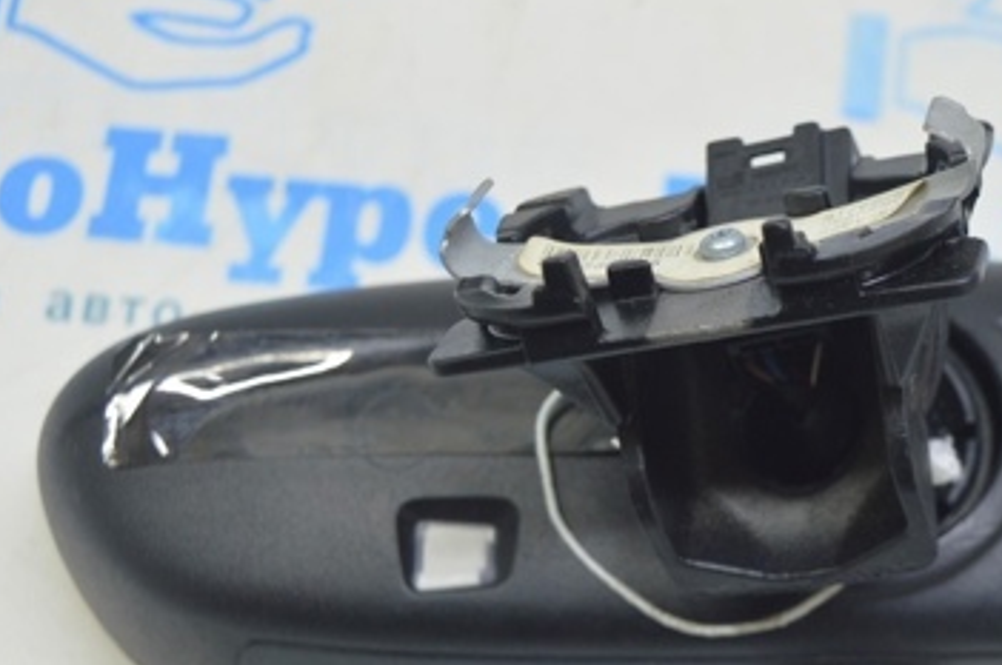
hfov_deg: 24.5
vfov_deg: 16.4
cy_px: 569
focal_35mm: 82
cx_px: 765
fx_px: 2279
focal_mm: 30
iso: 400
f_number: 5.6
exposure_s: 1/20
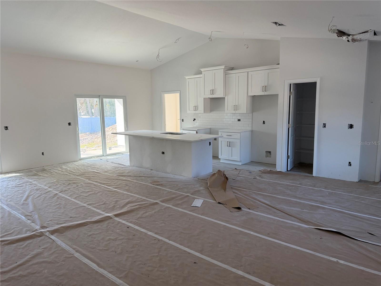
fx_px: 264
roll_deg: +0.9
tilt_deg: -8.9
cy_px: 143
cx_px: 190
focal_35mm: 24
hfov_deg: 71.6
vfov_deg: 56.8
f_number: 1.78
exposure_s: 1/204
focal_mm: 6.76
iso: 125
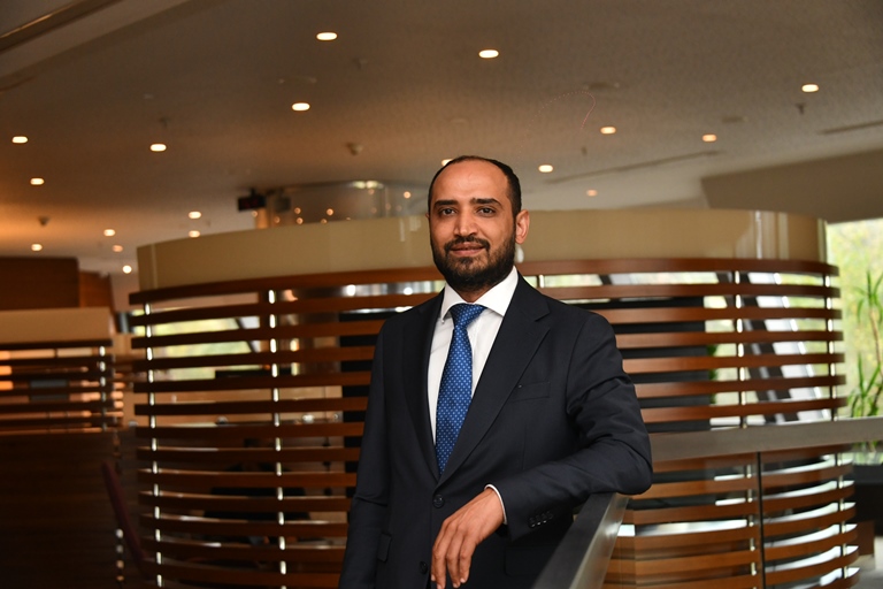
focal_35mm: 65
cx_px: 442
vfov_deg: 20.9
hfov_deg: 31.0
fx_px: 1594
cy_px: 294
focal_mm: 65
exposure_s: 1/100
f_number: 5
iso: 1600
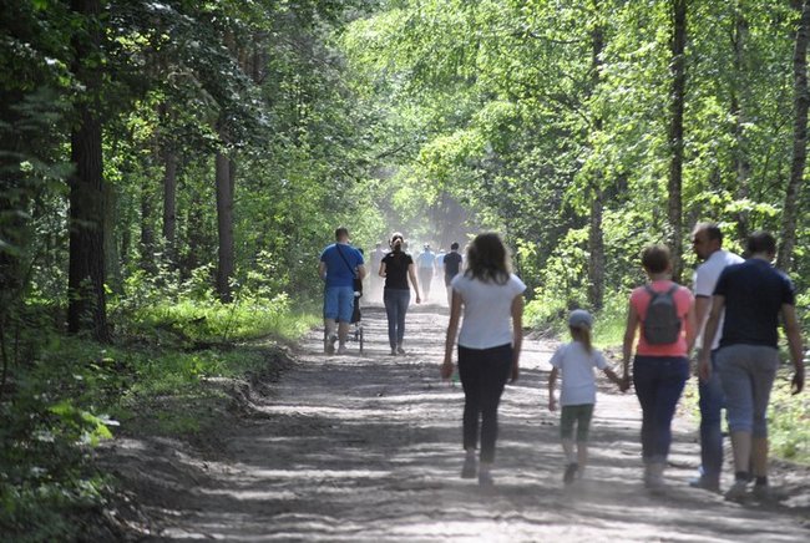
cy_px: 272
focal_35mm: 240
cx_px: 405
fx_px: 5410
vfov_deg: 5.7
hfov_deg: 8.6
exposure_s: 1/500
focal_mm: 160
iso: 720
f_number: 5.3
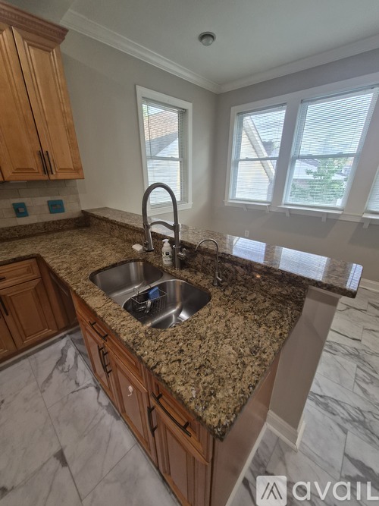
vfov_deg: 106.2
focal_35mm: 13
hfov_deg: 89.9
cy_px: 253
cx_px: 190
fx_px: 190
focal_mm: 1.7
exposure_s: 1/60
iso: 125
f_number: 2.2
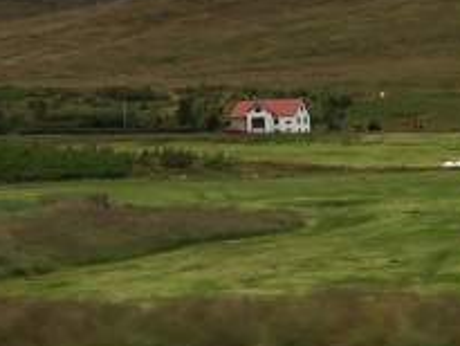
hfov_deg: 15.6
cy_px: 47
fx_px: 1502
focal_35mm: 113
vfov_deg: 13.0
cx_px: 743
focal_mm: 4.15
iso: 25
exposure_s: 1/186
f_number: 2.2
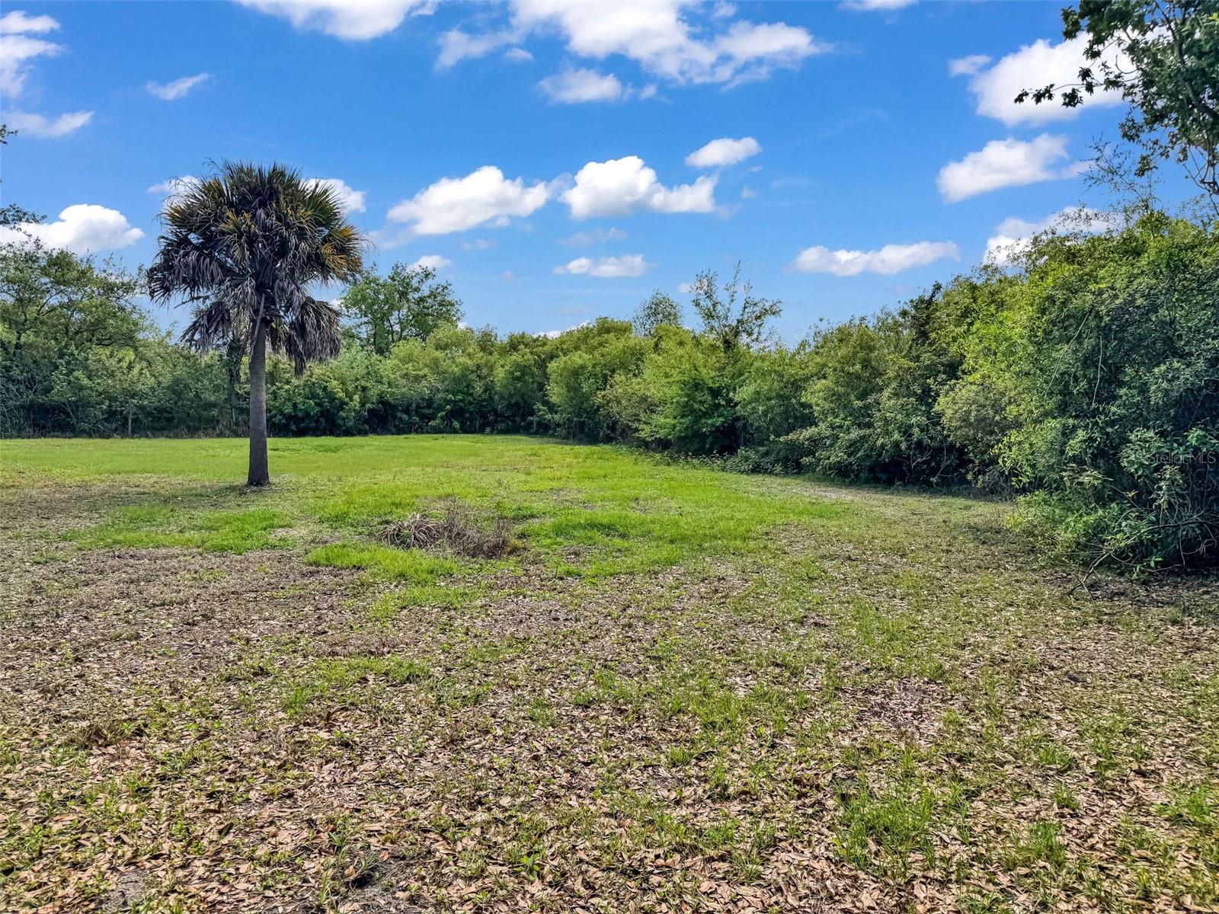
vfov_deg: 56.8
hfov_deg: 71.6
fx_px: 845
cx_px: 610
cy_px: 457
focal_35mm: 24
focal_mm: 6.76
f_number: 1.8
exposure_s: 1/5000
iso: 80
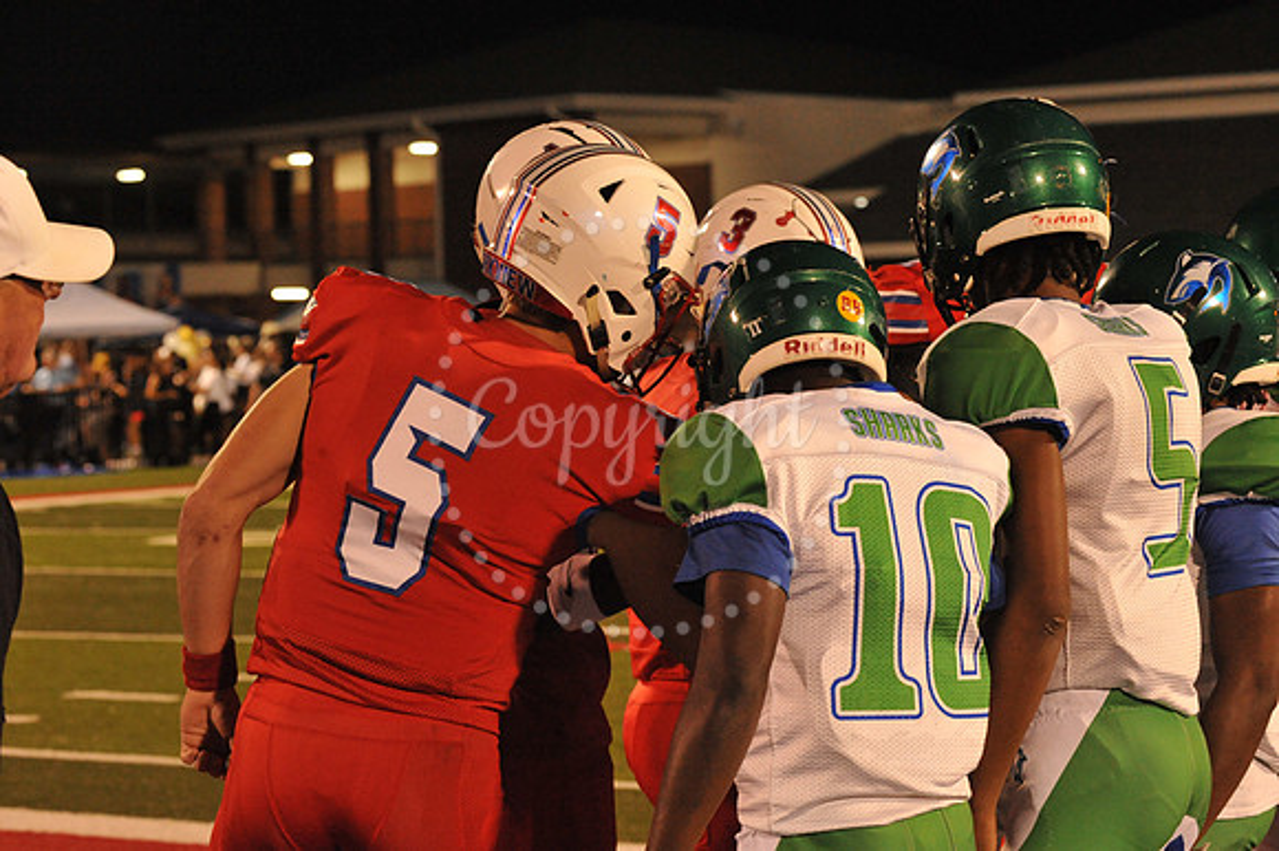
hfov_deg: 20.4
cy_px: 426
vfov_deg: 13.7
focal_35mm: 100
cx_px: 640
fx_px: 3551
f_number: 7.1
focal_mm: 100
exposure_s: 1/160
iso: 5000
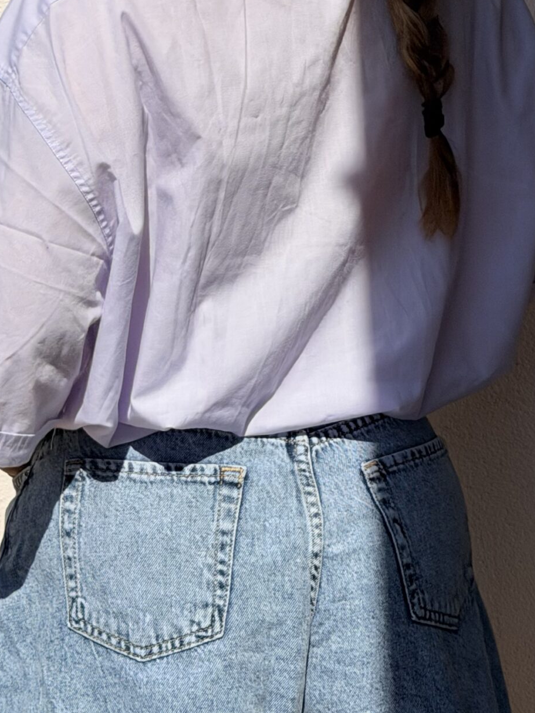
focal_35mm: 100
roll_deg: -0.2
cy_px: 189
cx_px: 282
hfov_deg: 14.8
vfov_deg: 19.5
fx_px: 2060
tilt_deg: -6.8
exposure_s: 1/9901
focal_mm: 6.76
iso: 64
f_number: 1.78
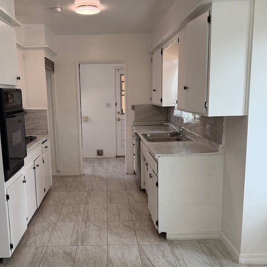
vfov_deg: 45.9
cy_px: 151
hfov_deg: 45.8
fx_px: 314
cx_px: 108
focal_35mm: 36
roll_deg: +1.5
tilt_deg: -9.6
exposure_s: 1/207
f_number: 1.78
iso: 125
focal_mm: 6.76
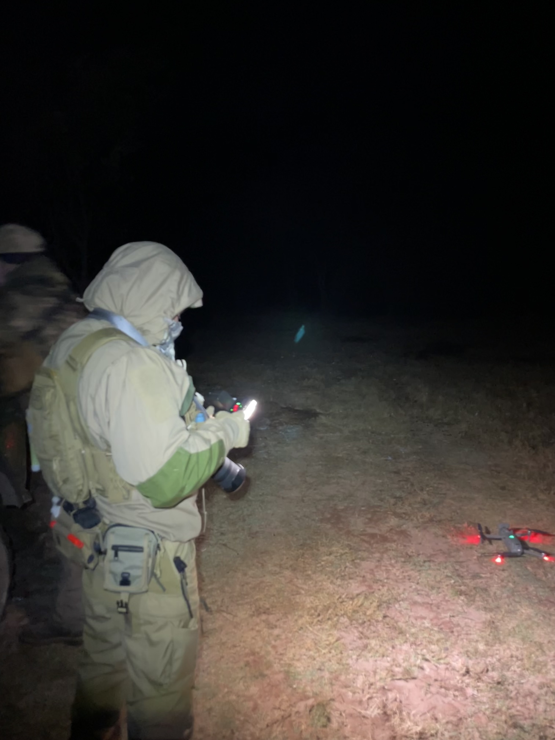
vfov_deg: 67.3
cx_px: 278
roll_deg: +1.4
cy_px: 370
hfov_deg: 53.1
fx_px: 556
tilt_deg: -7.3
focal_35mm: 26
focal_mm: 4.2
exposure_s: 1/4
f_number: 1.6
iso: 800
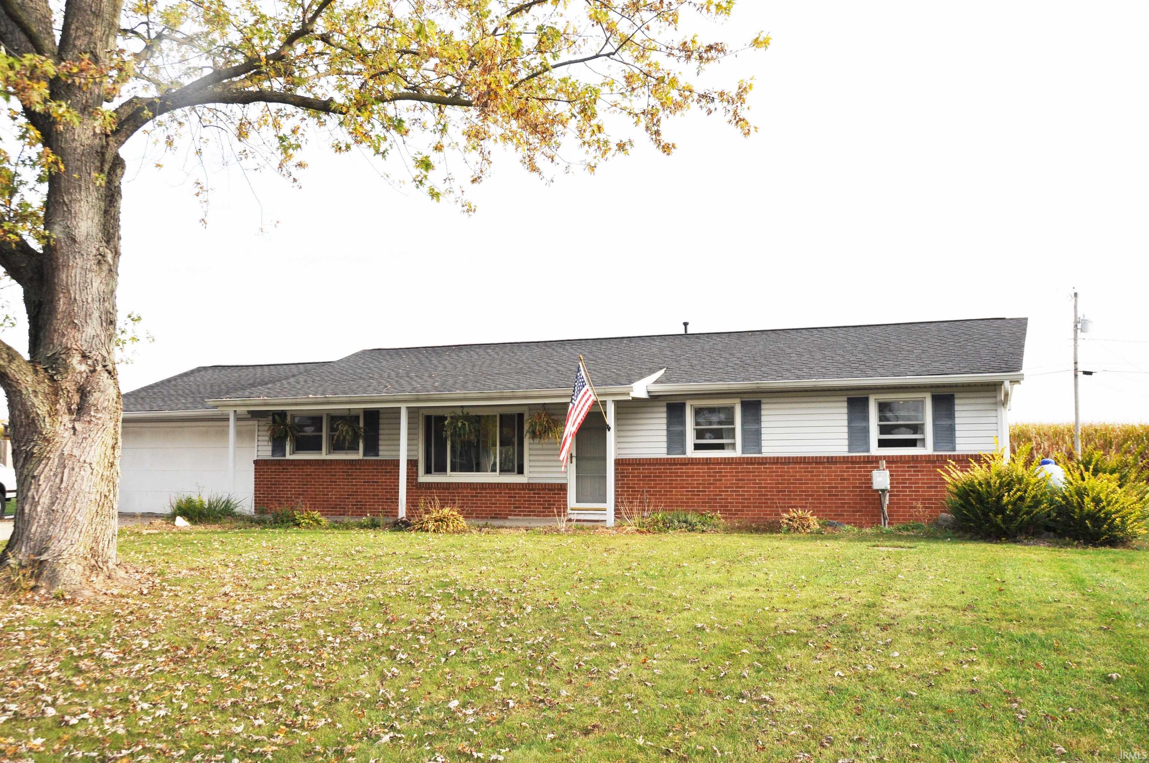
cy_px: 382
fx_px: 1052
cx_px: 574
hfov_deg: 57.3
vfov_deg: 39.9
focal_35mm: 33
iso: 200
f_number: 9
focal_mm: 22
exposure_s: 1/200
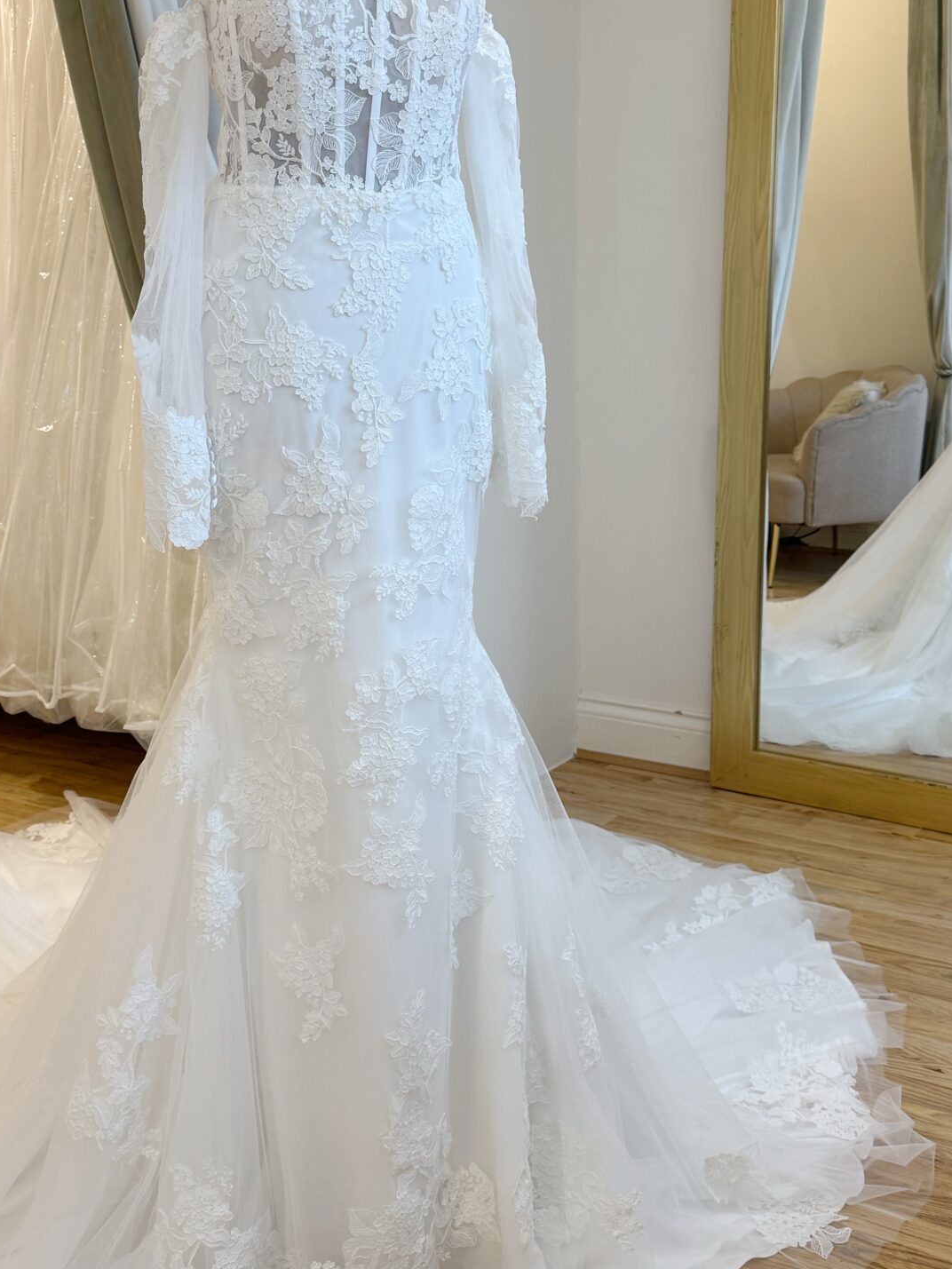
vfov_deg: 43.7
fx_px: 1577
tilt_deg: -9.5
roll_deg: +1.7
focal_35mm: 43
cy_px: 523
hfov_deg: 33.4
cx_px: 345
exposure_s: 1/100
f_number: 1.78
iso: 100
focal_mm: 6.76
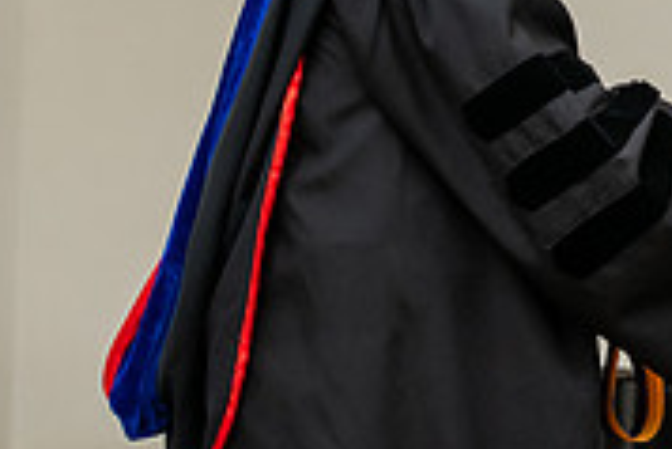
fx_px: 4558
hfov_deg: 8.3
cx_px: 978
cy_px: -138
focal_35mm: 244
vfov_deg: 5.6
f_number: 4.5
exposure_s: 1/200
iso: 1600
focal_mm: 75
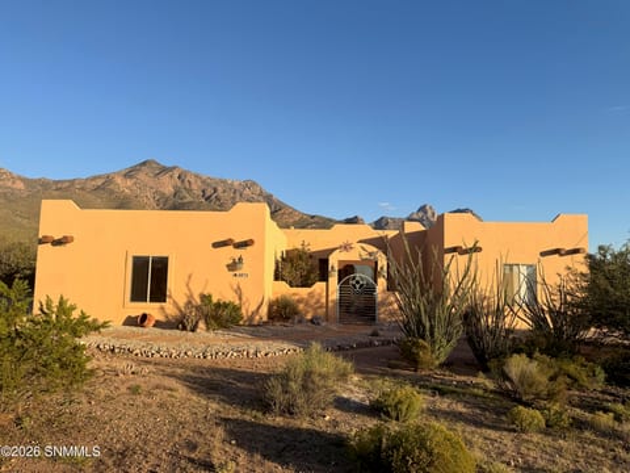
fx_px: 437
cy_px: 236
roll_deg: -1.4
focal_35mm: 24
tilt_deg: +6.2
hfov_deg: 71.6
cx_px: 315
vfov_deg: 56.8
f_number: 1.78
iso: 80
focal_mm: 6.76
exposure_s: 1/3279
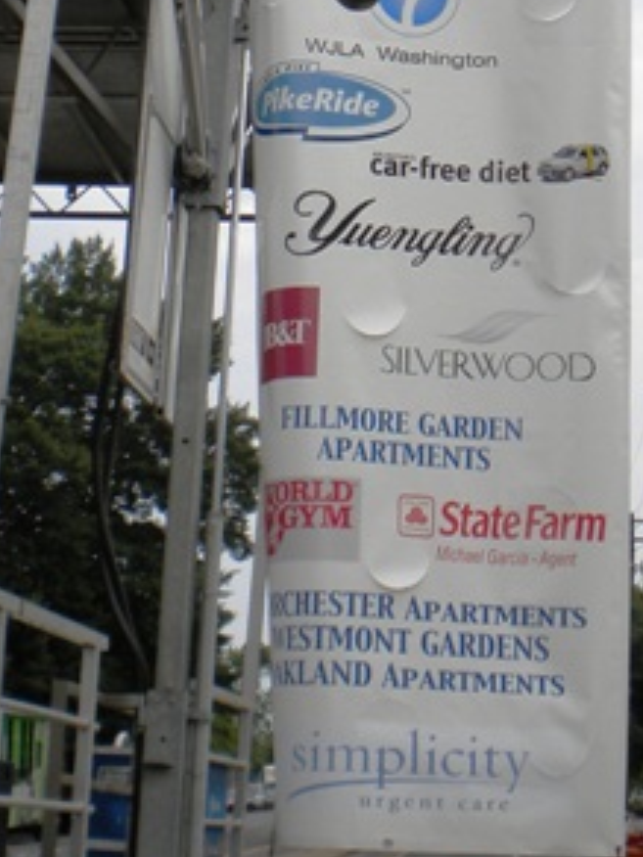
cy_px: 141
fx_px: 2229
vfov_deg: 21.4
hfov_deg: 16.4
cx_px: 346
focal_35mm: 90
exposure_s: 1/604
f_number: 4.9
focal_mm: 7.4
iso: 80
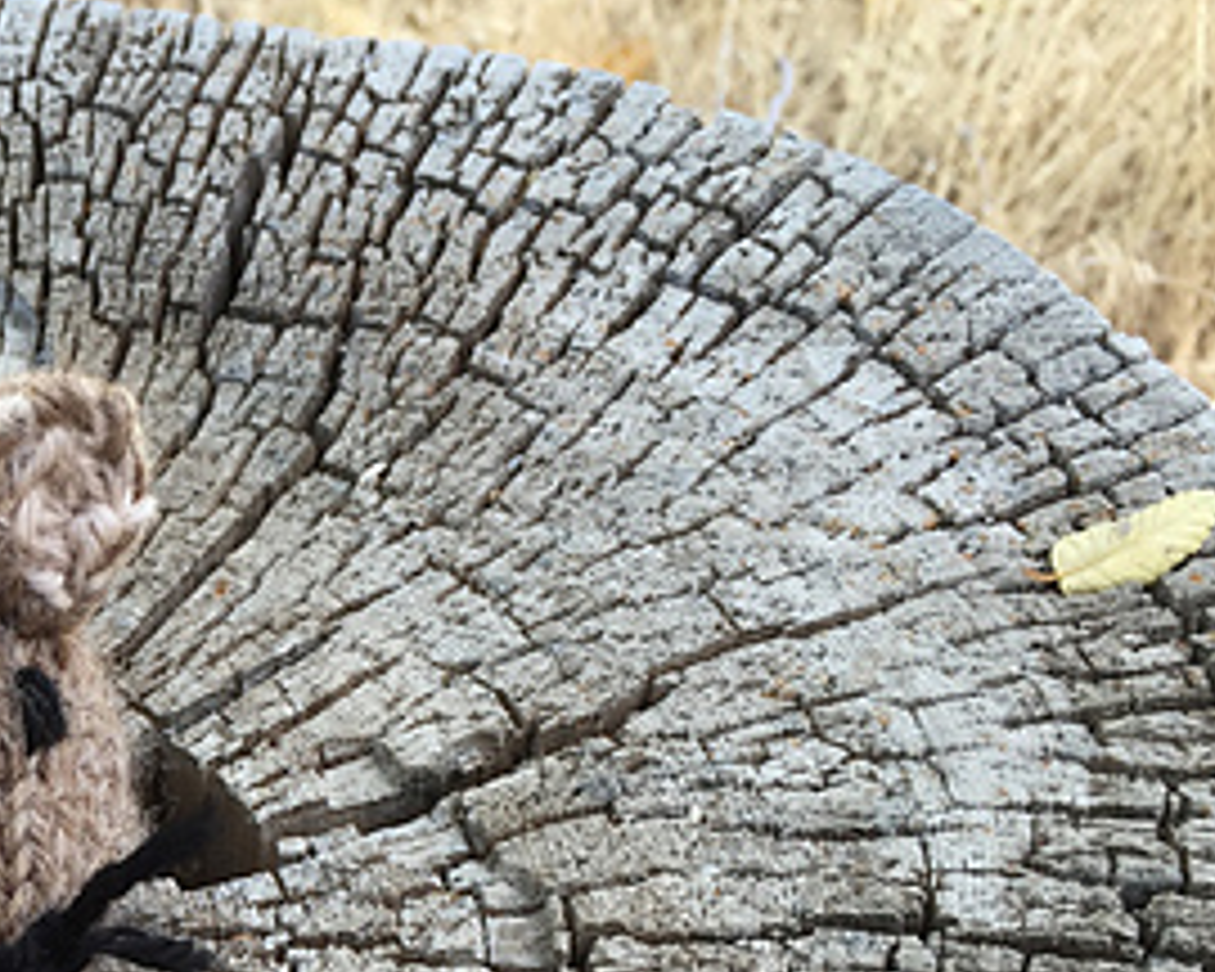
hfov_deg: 26.2
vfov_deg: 21.9
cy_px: 986
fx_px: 2409
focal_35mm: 67
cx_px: -108
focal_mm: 4.15
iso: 32
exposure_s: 1/133
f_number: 2.2
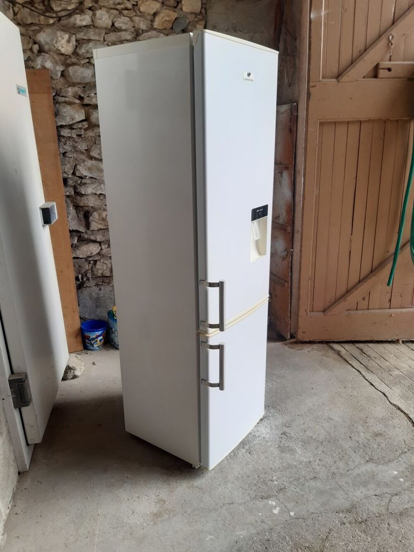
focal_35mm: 26
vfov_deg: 67.3
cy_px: 276
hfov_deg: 53.1
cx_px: 207
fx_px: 415
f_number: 1.7
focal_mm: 3.92
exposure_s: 1/240
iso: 40
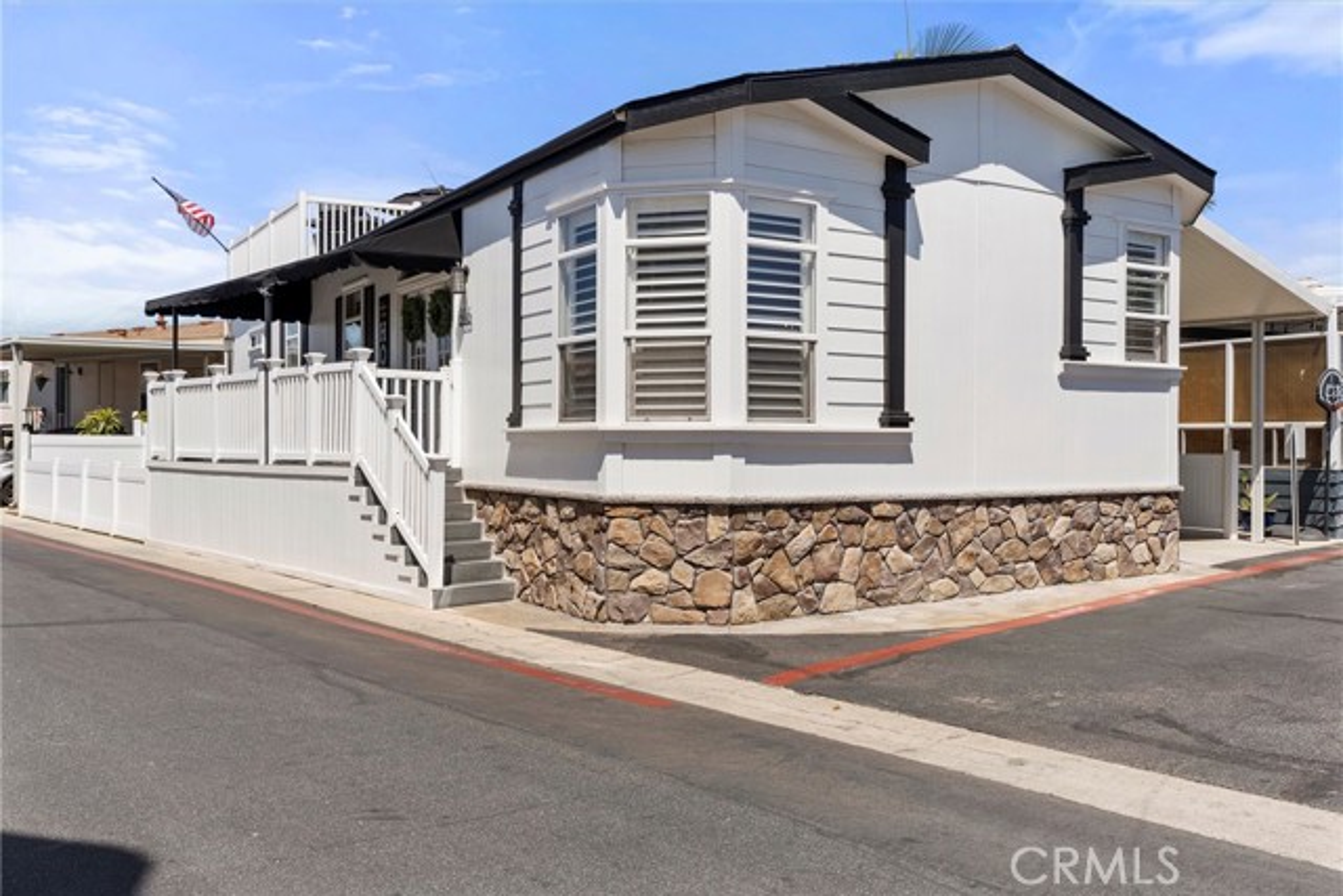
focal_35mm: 30
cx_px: 672
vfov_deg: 43.6
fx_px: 1119
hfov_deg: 61.9
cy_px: 448
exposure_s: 1/1000
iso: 320
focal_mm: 30
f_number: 9
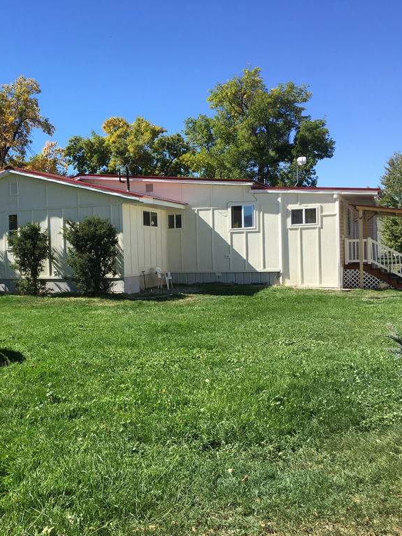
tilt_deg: -1.8
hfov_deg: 35.8
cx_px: 88
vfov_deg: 47.9
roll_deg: +1.7
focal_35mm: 39
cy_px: 269
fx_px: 604
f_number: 2.2
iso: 25
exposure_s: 1/1026
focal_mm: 4.15
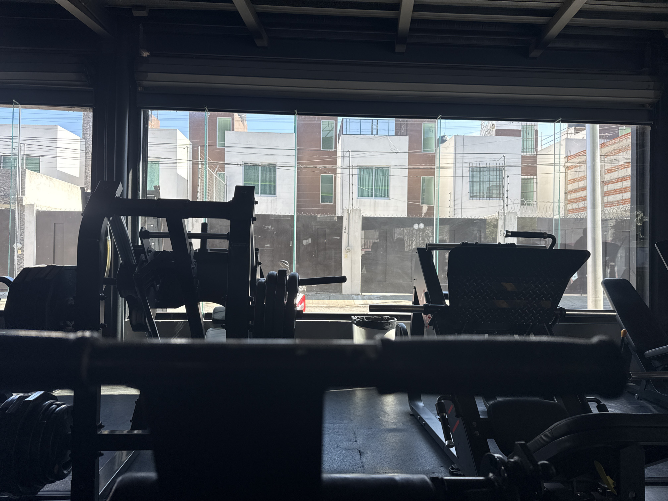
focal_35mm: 24
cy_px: 250
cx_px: 334
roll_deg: -0.4
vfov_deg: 56.8
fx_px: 463
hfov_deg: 71.6
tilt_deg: +1.1
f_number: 1.78
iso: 80
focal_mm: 6.76
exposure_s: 1/453
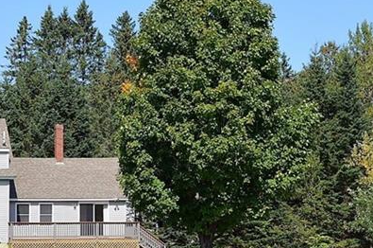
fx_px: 1128
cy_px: 122
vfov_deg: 12.5
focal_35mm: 109
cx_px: 127
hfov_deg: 18.7
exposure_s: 1/250
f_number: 8
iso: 100
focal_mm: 28
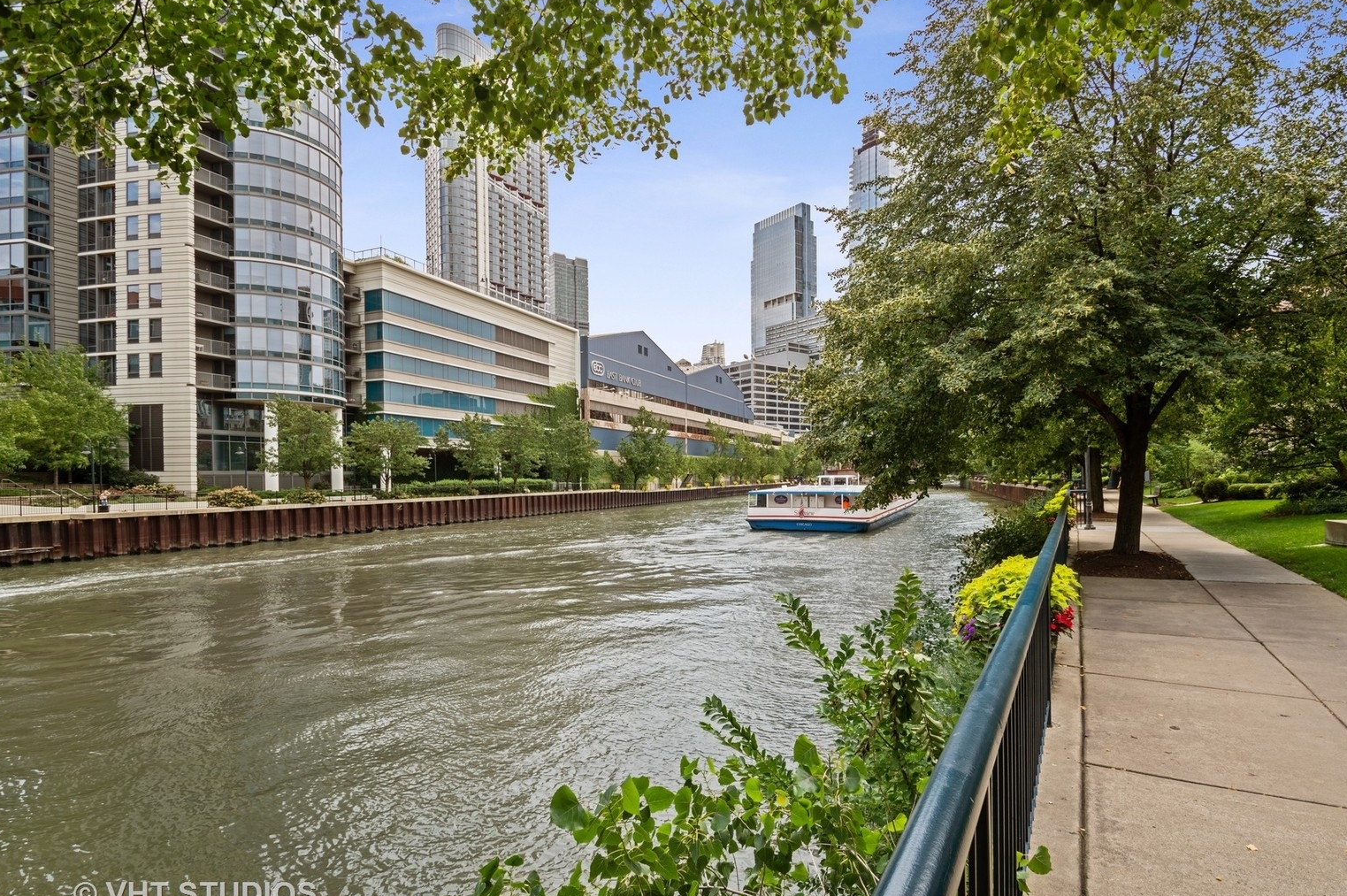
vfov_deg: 73.6
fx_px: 598
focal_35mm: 16
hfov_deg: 96.7
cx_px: 715
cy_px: 464
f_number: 11
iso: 100
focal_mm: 10
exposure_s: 1/50
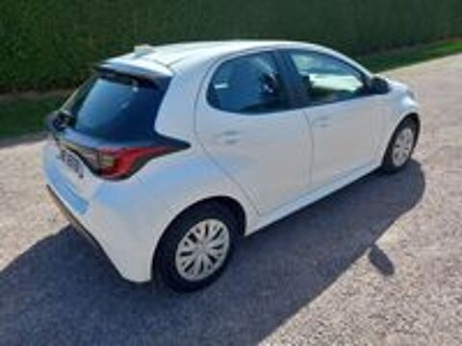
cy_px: 173
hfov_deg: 69.4
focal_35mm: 25
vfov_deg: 54.9
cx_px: 231
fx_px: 334
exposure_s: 1/304
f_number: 2
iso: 25
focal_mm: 4.6
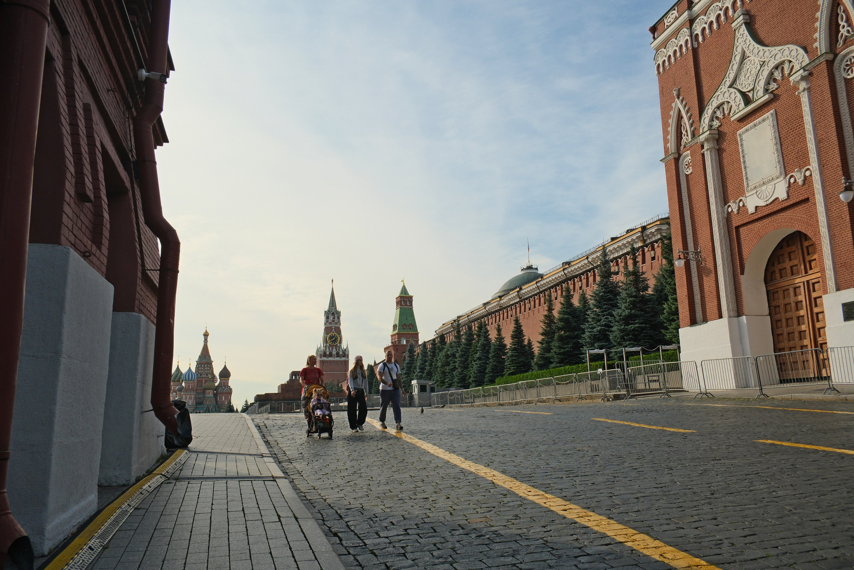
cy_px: 285
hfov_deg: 67.4
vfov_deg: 47.9
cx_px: 427
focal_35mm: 27
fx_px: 640
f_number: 8
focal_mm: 18
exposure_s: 1/680
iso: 640
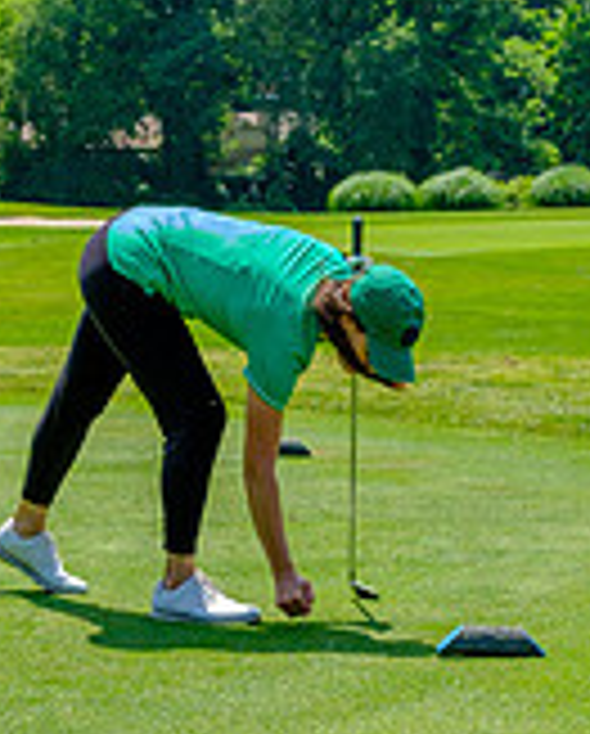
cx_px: 315
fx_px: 2873
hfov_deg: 11.7
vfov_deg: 14.6
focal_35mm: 132
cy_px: 320
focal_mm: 34.3
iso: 200
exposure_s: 1/250
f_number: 5.6
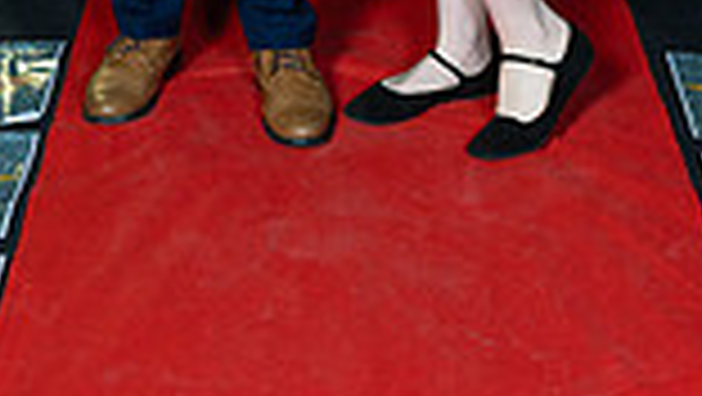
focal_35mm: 118
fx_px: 2198
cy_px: -572
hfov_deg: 18.1
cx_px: 346
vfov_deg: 9.2
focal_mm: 39
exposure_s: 1/100
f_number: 8
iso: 320
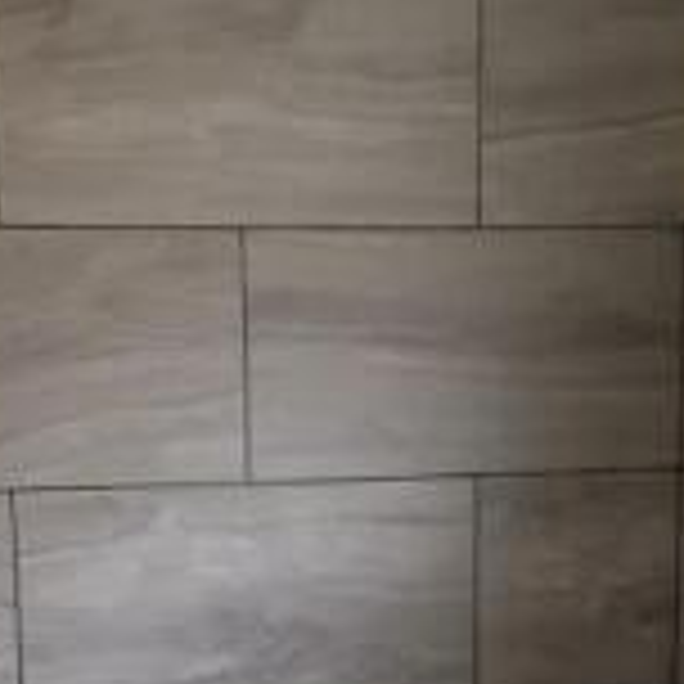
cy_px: 943
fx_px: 2191
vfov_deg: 16.5
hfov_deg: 17.7
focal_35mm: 98
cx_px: 380
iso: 50
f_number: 2.2
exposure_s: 1/33
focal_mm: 4.15
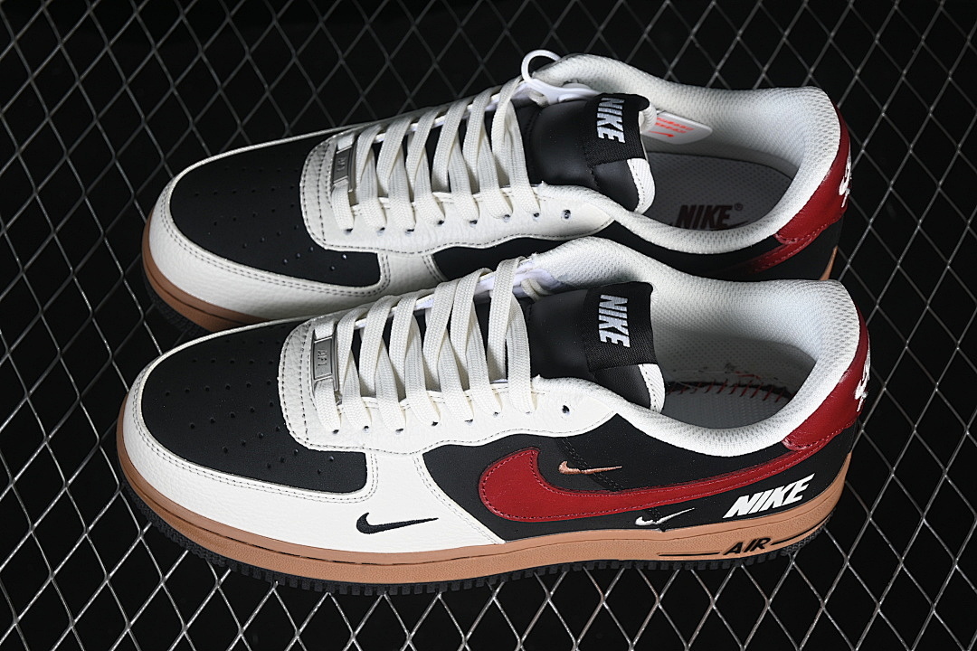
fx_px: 2035
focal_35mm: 75
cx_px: 488
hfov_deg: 27.0
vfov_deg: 18.2
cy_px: 326
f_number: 6.3
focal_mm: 50
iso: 160
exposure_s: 1/60
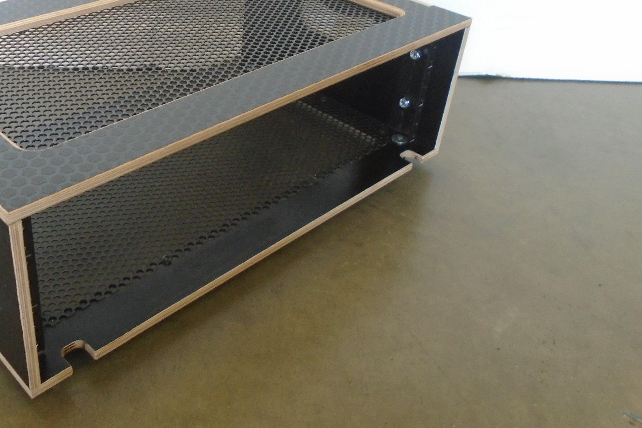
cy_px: 150
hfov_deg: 49.6
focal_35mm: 38
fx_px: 678
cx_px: 203
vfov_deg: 34.8
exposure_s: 1/50
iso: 320
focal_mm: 4.6
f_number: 3.2
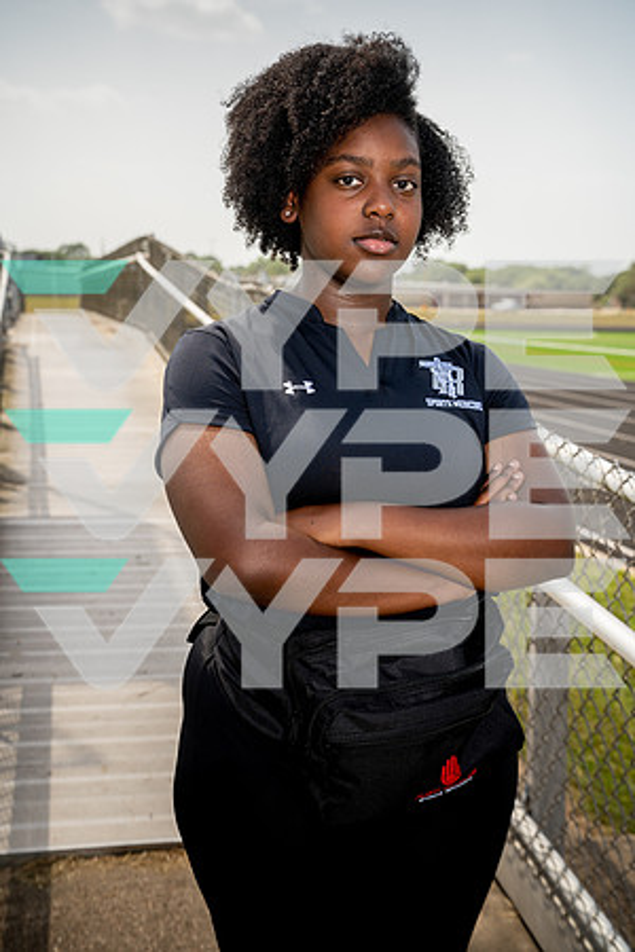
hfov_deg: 25.5
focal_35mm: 53
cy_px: 476
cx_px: 318
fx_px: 1402
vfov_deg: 37.5
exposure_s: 1/250
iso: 100
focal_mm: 53
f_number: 6.3
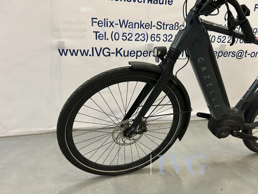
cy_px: 97
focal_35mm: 26
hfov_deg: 67.3
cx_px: 129
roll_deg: -1.0
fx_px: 194
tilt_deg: -17.8
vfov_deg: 53.1
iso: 250
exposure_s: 1/50
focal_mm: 5.7
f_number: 1.5
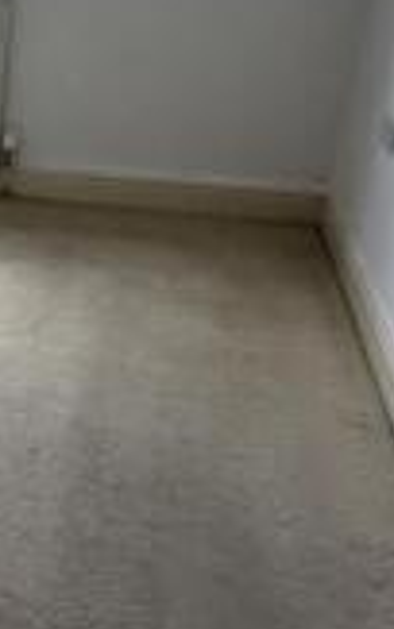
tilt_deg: -21.9
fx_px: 910
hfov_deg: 19.6
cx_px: -268
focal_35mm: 53
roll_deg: +3.9
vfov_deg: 37.9
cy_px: 237
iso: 125
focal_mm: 2.22
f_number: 2.2
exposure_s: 1/121
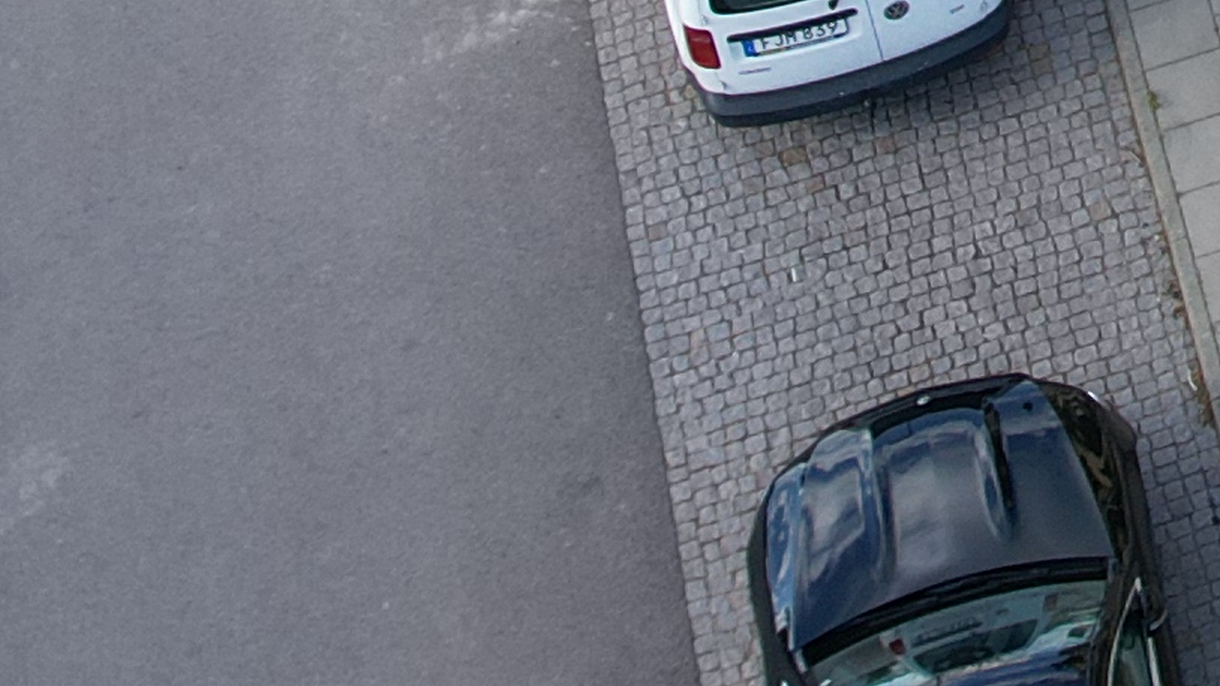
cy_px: -1451
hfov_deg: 12.4
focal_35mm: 155
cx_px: 2337
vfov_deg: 6.9
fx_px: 5015
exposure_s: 1/500
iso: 100
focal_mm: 8.38
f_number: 2.8
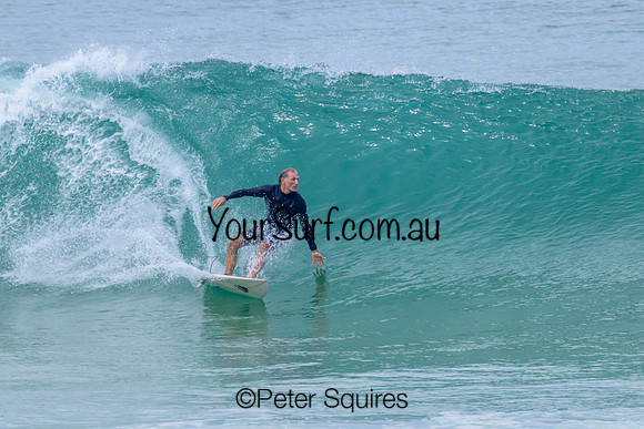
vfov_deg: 1.3
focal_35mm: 1095
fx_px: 19583
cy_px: 158
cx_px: 386
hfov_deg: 1.9
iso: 1000
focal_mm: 800
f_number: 11
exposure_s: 1/2000
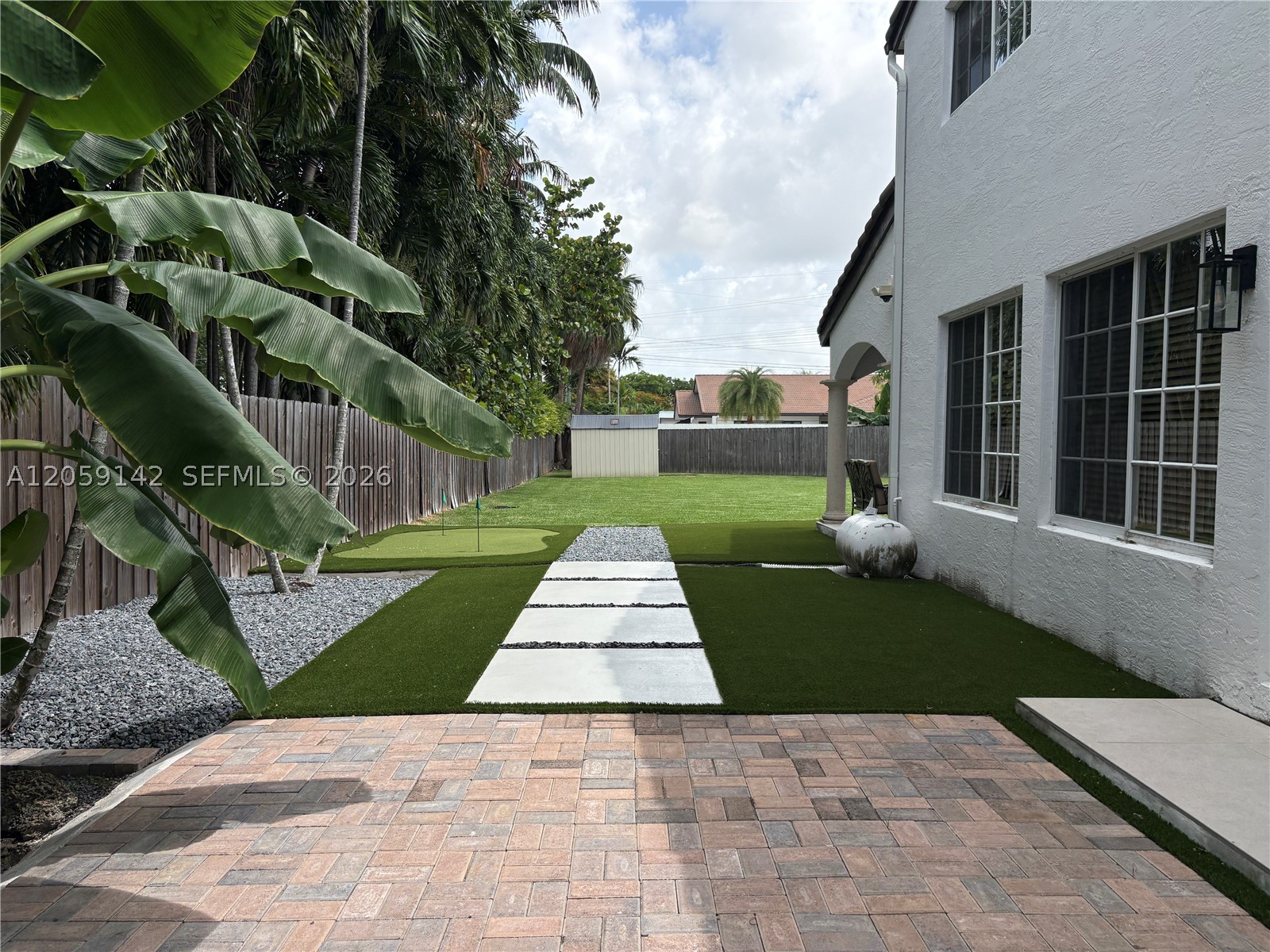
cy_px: 476
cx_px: 635
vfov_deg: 53.1
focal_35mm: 26
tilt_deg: -2.3
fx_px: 954
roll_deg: +0.6
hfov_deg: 67.3
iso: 50
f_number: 1.6
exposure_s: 1/3623
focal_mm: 5.96
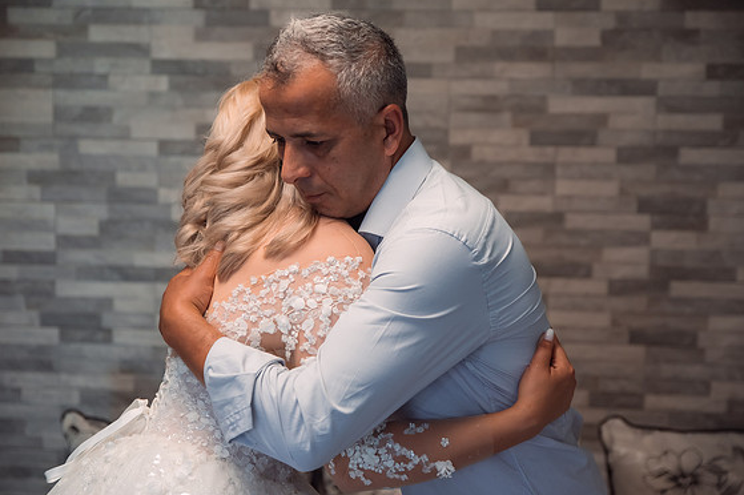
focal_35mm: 54
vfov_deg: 25.0
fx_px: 1115
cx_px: 365
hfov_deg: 36.9
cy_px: 253
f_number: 2.8
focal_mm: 52
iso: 1000
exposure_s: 1/250
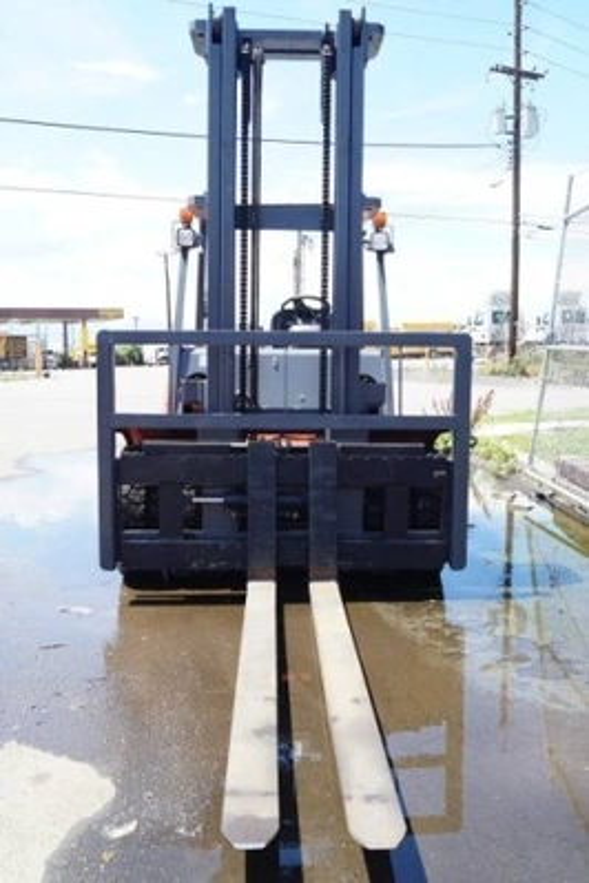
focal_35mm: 30
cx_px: 294
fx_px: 736
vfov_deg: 61.9
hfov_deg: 43.6
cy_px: 442
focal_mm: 20
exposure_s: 1/200
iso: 320
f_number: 9
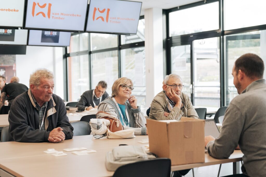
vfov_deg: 23.6
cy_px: 102
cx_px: 139
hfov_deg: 34.7
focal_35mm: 58
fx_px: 425
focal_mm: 47.6
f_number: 2.8
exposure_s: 1/320
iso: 800
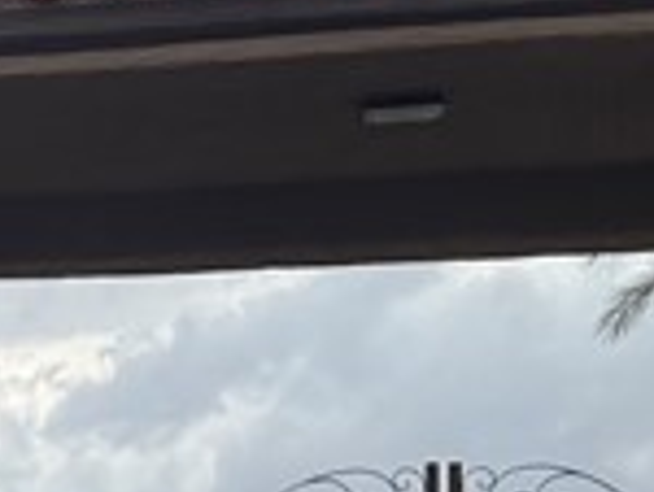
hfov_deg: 8.8
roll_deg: -2.3
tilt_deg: +5.0
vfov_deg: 8.3
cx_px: -1430
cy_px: 636
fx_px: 3349
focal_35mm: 177
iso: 64
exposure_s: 1/3279
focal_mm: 5.96
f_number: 1.6
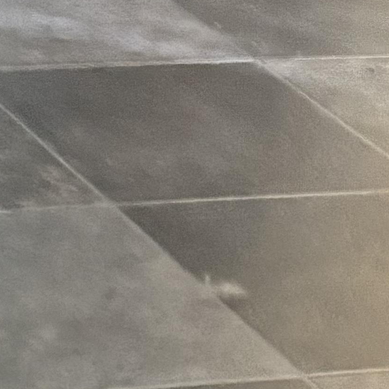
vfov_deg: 8.7
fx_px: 2009
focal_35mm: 158
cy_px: 1234
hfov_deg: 9.8
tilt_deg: -48.1
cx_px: -521
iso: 1000
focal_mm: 5.96
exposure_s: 1/30
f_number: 1.6
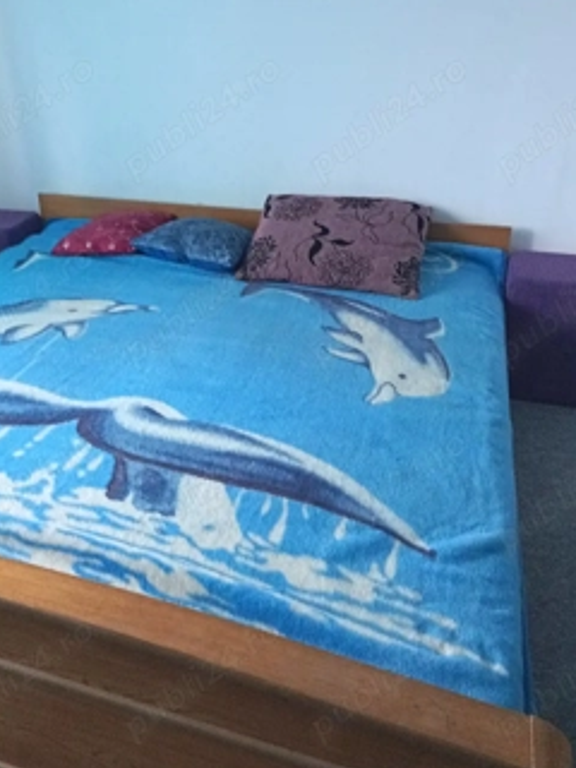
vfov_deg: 59.8
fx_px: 666
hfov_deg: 46.7
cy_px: 334
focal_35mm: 30
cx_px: 250
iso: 2469
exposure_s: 1/33.3
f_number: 1.75
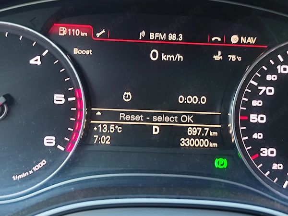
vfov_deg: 32.9
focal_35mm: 44
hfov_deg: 42.9
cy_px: 108
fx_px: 366
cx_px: 144
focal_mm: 6.19
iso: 500
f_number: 1.65
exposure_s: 1/33.3
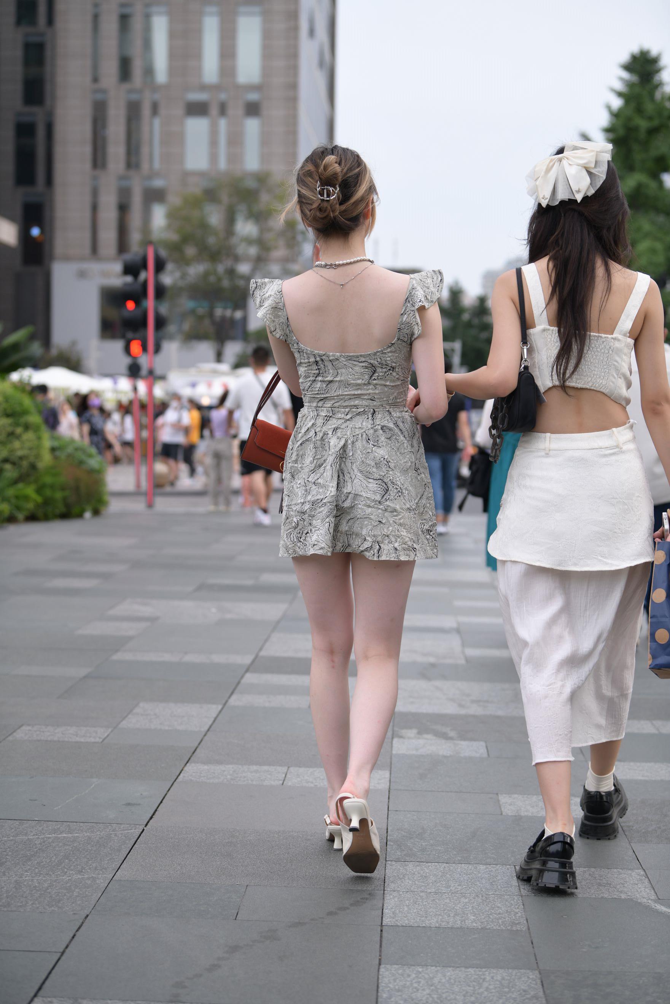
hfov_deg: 19.5
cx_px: 335
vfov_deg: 28.8
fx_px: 1954
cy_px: 502
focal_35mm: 70
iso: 320
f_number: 3.5
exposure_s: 1/640
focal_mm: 70
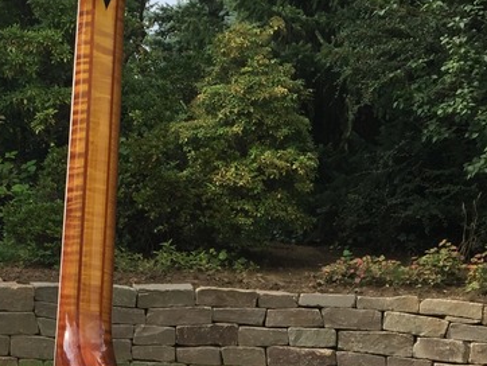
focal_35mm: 82
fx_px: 1154
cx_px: 132
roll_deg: -2.8
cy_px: 398
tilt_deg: -9.4
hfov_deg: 23.6
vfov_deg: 17.4
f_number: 2.2
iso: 32
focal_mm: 4.15
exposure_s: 1/732
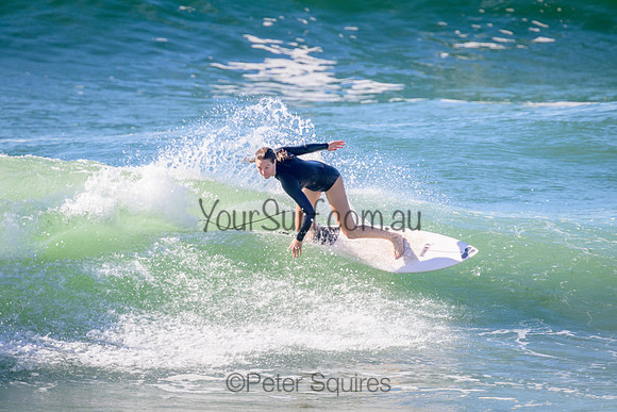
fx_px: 13714
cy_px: 206
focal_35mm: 800
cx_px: 308
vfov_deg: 1.7
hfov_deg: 2.6
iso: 280
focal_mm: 800
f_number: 11
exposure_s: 1/400
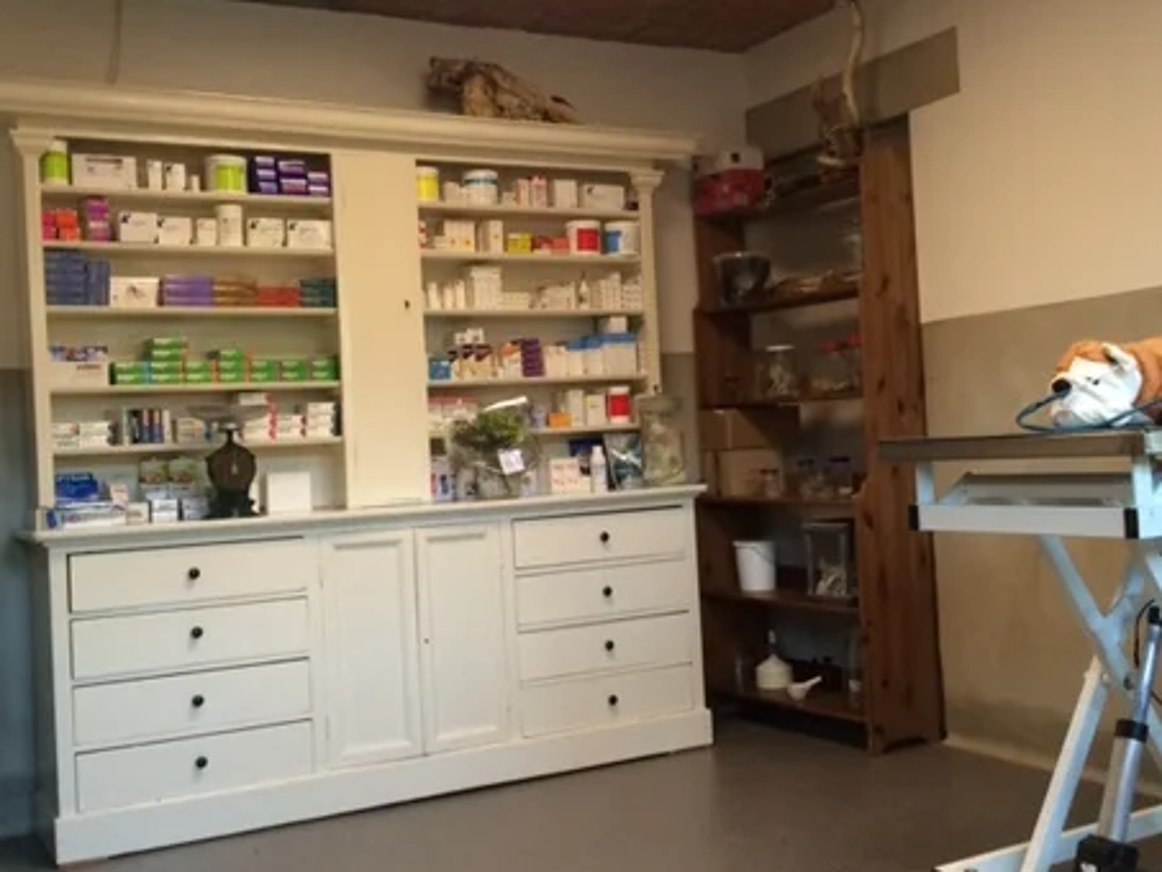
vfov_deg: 35.1
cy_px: 413
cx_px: 662
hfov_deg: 45.6
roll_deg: +3.4
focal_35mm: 41
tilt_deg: +0.6
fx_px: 1377
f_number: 2.2
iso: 80
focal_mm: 4.15
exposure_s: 1/30
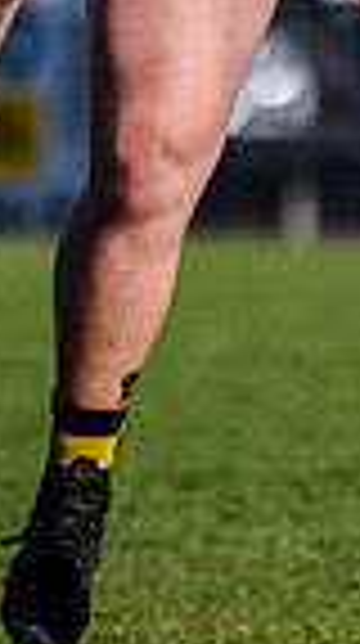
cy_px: -287
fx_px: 31304
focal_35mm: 1837
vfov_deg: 1.2
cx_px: 338
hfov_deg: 0.7
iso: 125
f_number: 2.8
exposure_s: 1/3200
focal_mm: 200
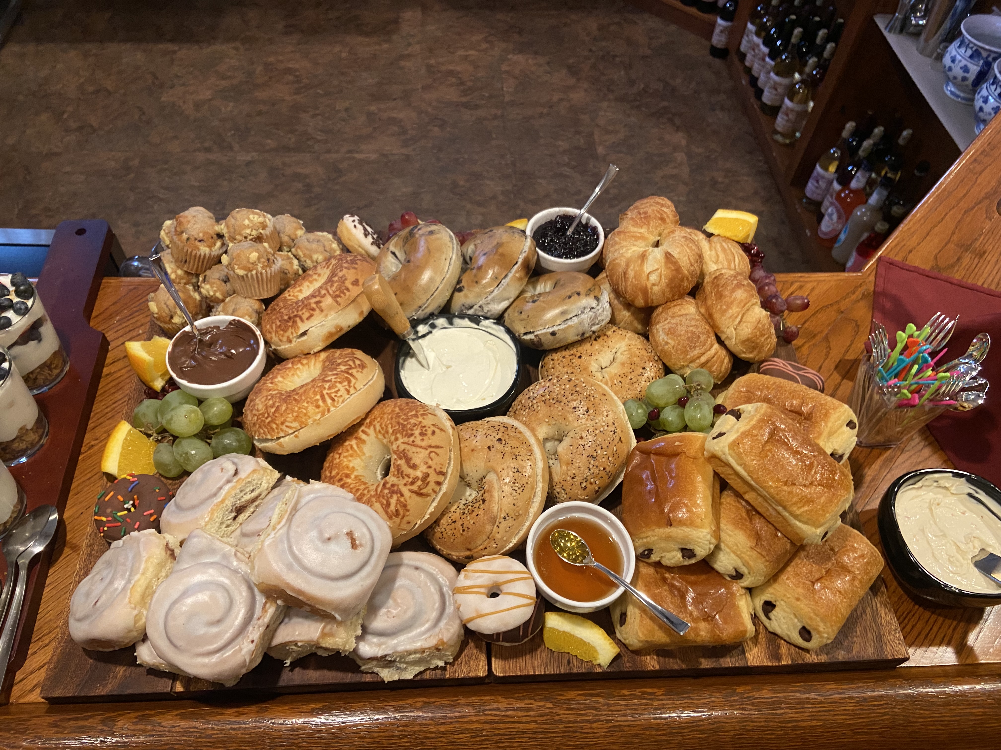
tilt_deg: -53.9
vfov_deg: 53.1
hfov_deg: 67.3
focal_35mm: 26
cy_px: 375
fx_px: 752
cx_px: 500
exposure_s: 1/60
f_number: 1.8
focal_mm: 4.25
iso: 200
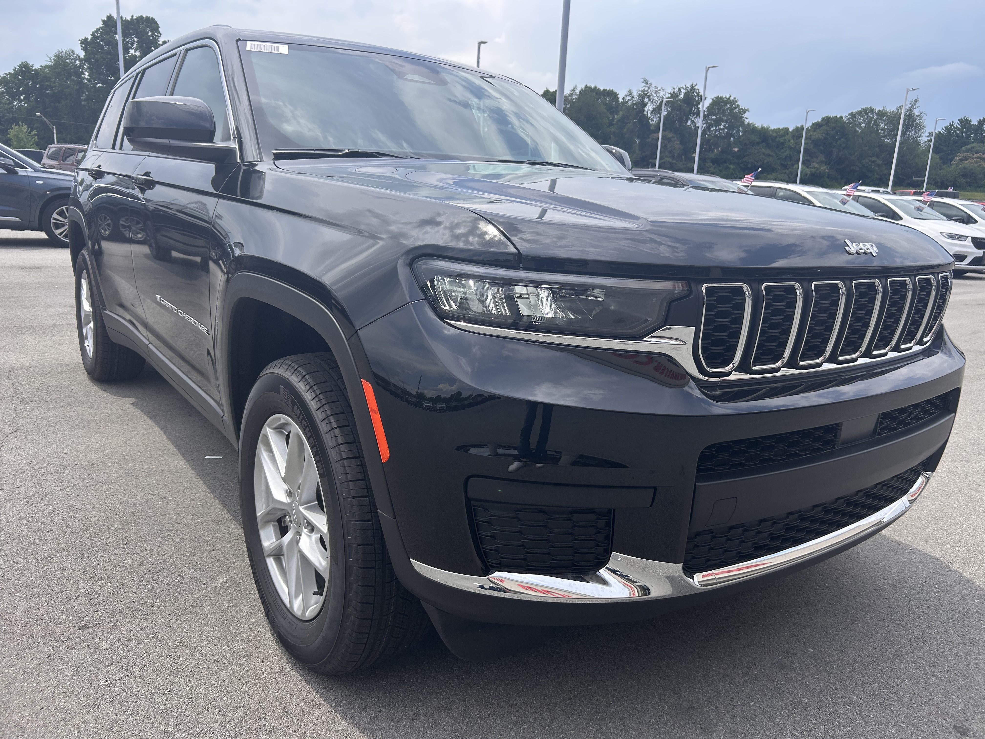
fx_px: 740
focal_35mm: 26
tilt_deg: -13.7
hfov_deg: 67.3
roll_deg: +0.0
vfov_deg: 53.1
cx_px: 492
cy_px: 370
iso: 50
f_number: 1.5
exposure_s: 1/2208
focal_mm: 5.7
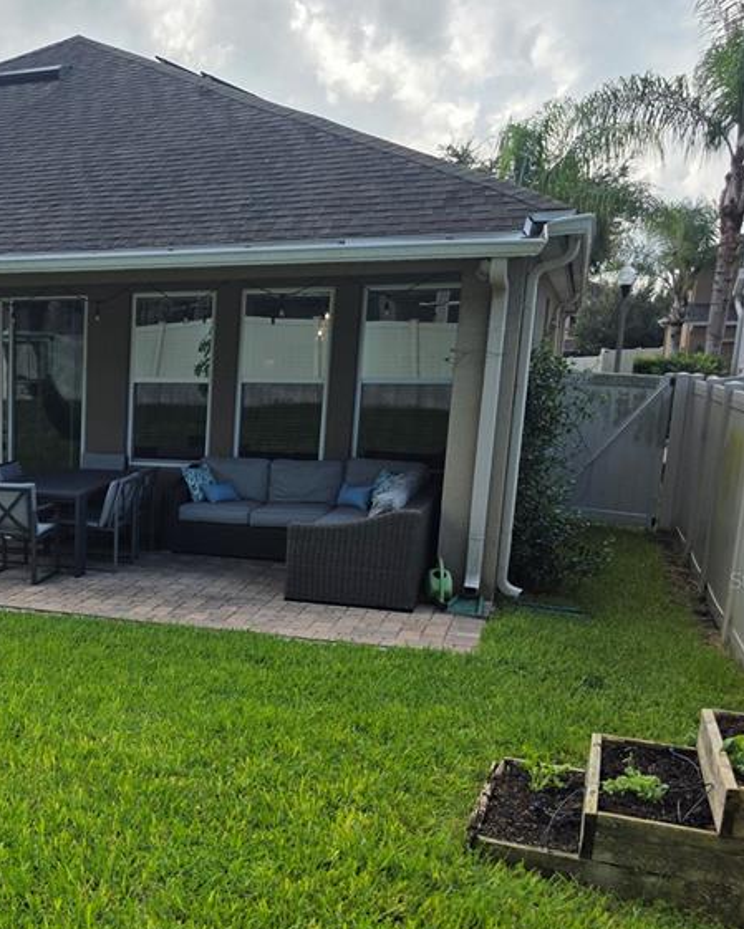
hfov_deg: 33.1
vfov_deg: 44.4
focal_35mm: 41
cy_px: 580
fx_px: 1128
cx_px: -18
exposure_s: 1/6355
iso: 80
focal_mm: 6.3
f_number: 1.7
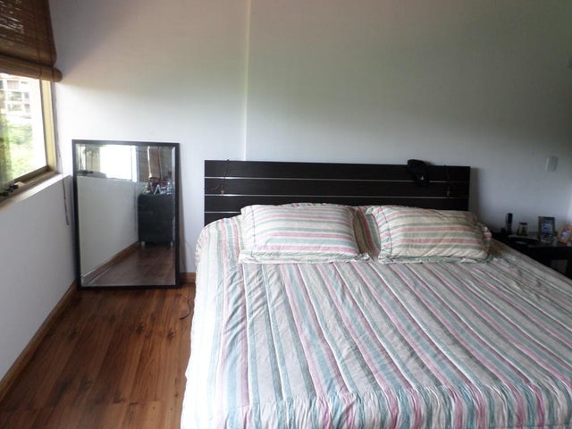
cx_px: 286
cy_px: 214
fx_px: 413
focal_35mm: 25
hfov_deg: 69.4
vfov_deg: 54.9
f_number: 2.5
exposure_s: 1/30
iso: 100
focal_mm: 4.5
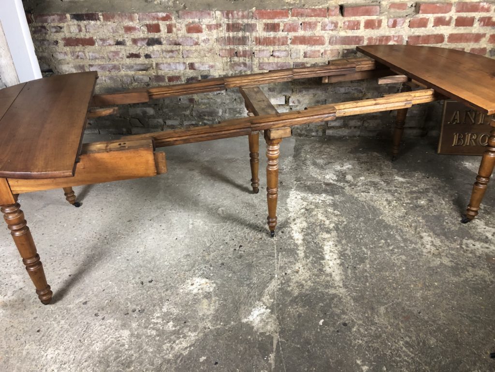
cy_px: 186
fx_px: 400
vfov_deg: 49.7
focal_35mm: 28
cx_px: 248
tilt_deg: -31.0
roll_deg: +1.7
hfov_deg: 63.4
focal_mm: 4
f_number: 1.8
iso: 100
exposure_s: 1/14
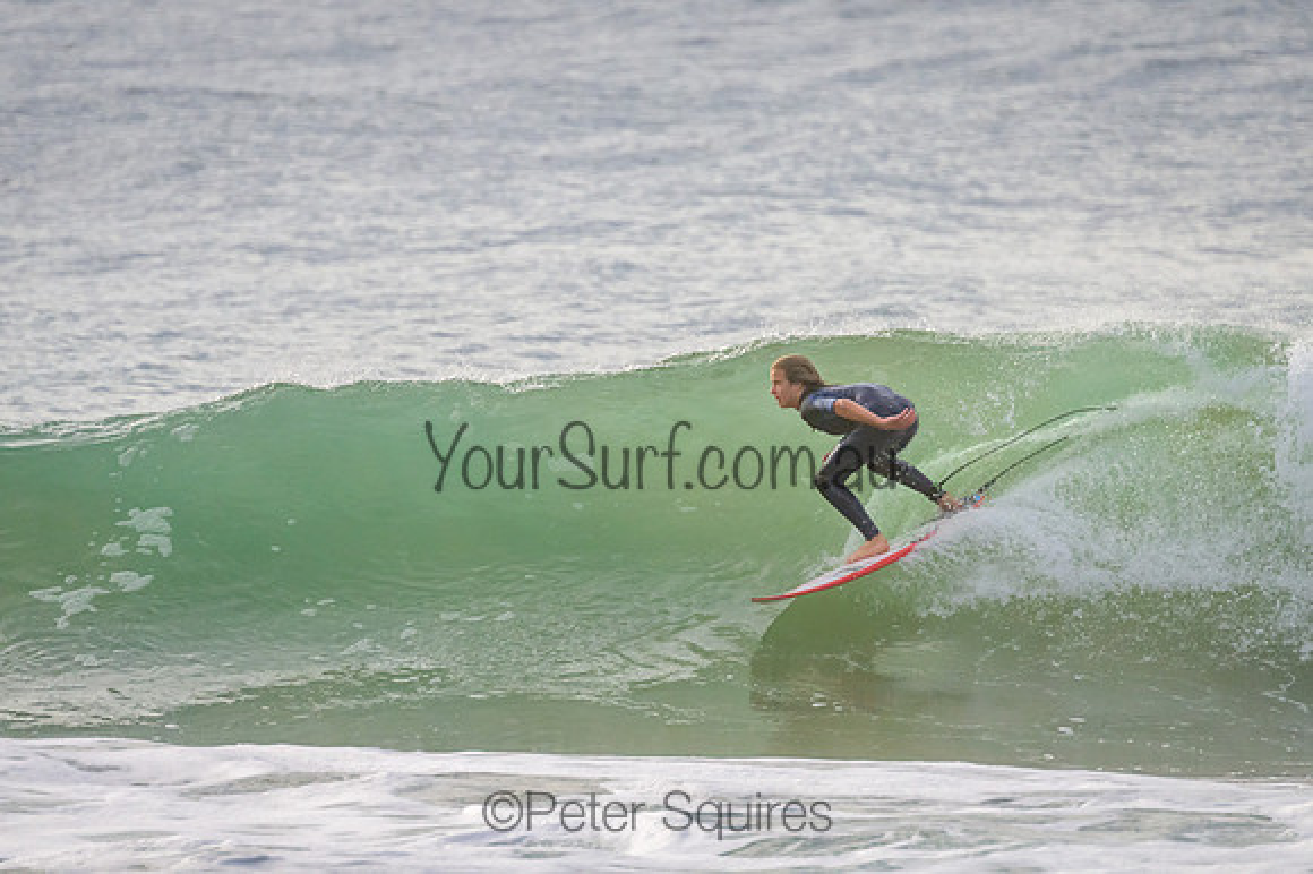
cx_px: 656
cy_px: 437
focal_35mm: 600
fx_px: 21870
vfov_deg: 2.3
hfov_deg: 3.4
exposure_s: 1/2500
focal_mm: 400
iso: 500
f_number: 5.6
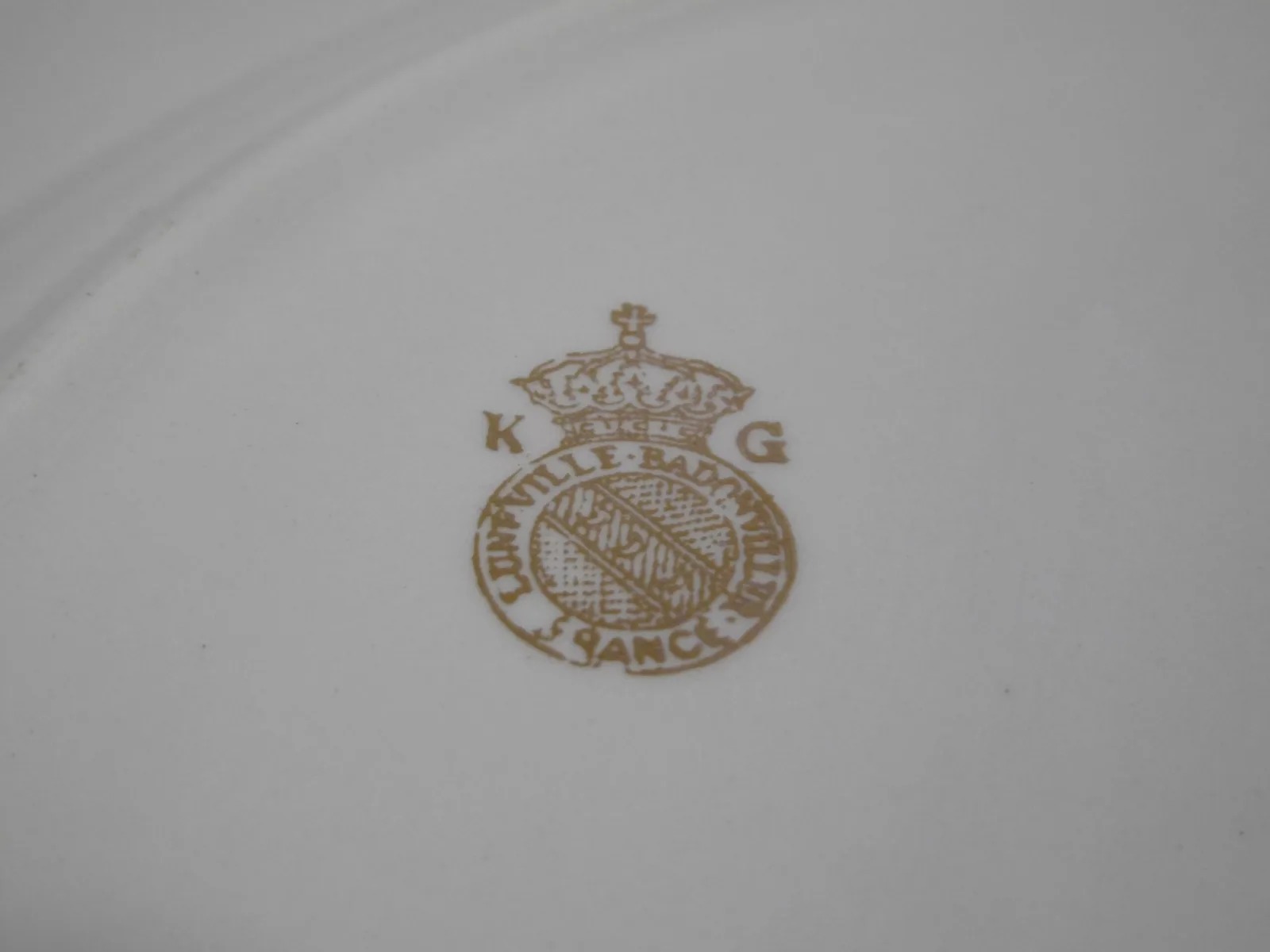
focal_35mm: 43
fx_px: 1578
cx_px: 635
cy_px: 476
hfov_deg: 43.9
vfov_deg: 33.6
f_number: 3.8
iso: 250
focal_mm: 7.7
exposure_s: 1/60
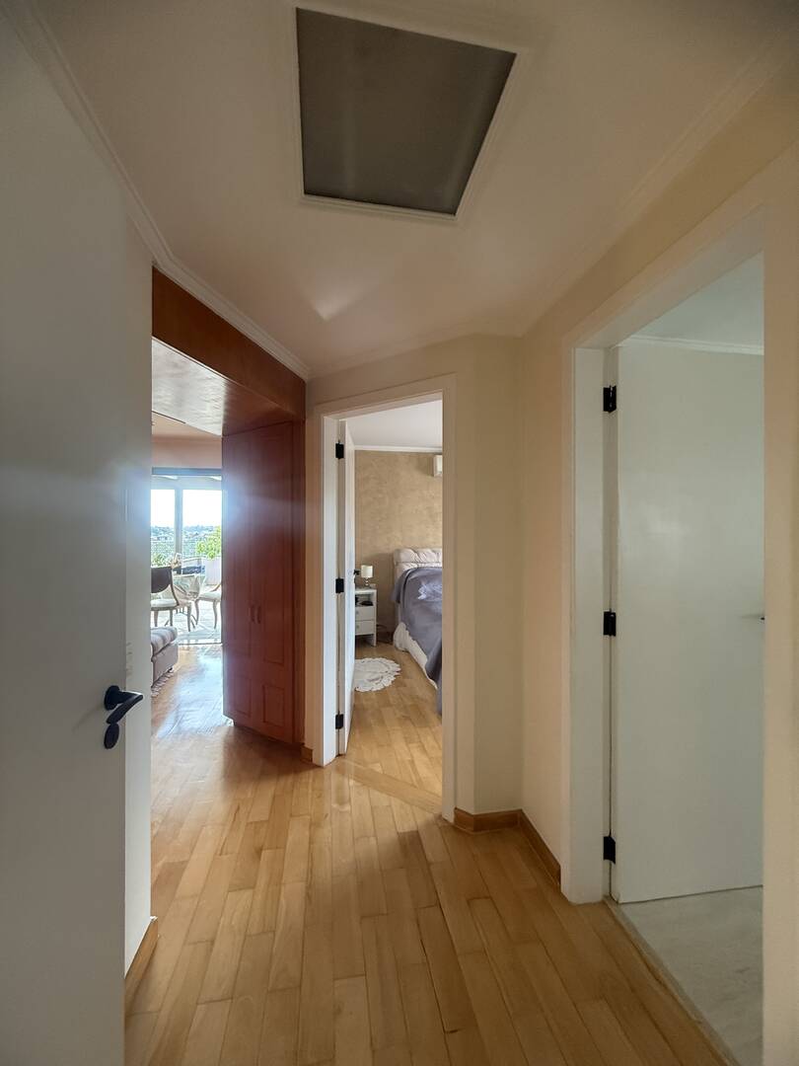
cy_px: 533
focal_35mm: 14
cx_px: 400
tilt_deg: +1.1
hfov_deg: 85.7
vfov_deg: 102.1
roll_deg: -0.2
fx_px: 431
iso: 400
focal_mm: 2.22
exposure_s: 1/120
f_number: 2.2
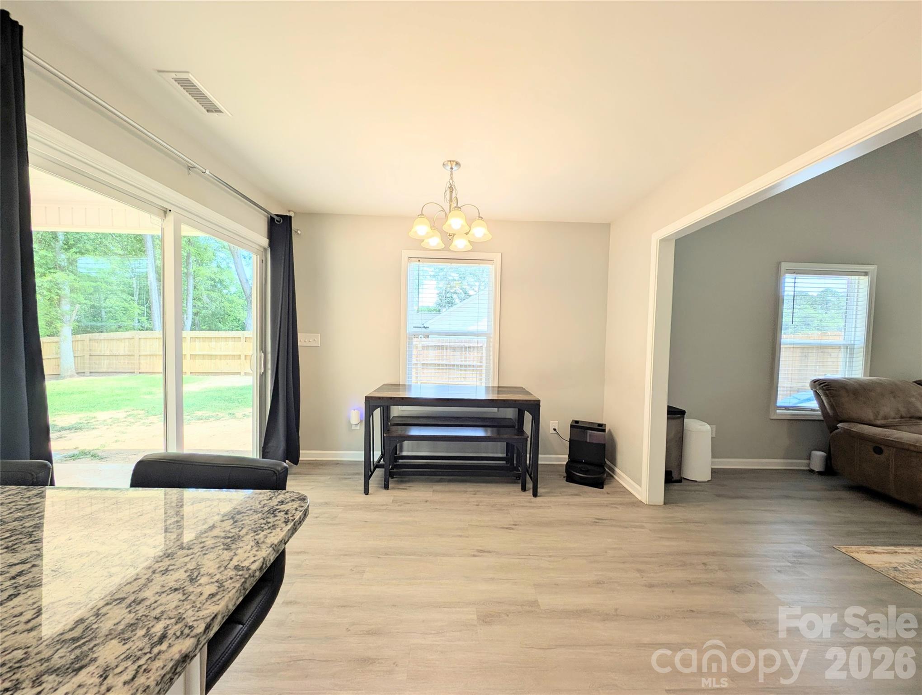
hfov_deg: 110.5
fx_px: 320
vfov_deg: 94.6
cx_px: 461
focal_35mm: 12
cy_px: 348
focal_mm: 2.23
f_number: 1.95
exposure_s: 1/365
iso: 41
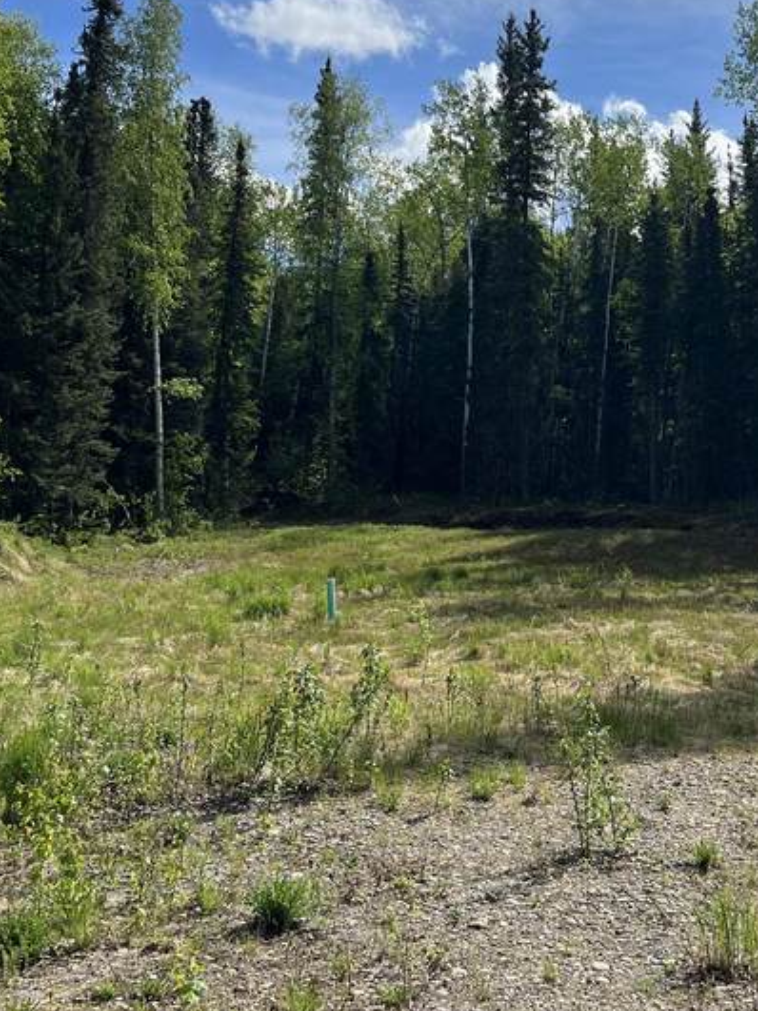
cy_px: 308
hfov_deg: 30.3
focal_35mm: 47
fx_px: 1373
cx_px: 587
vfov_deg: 39.8
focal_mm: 5.7
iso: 50
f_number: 1.5
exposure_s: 1/5587
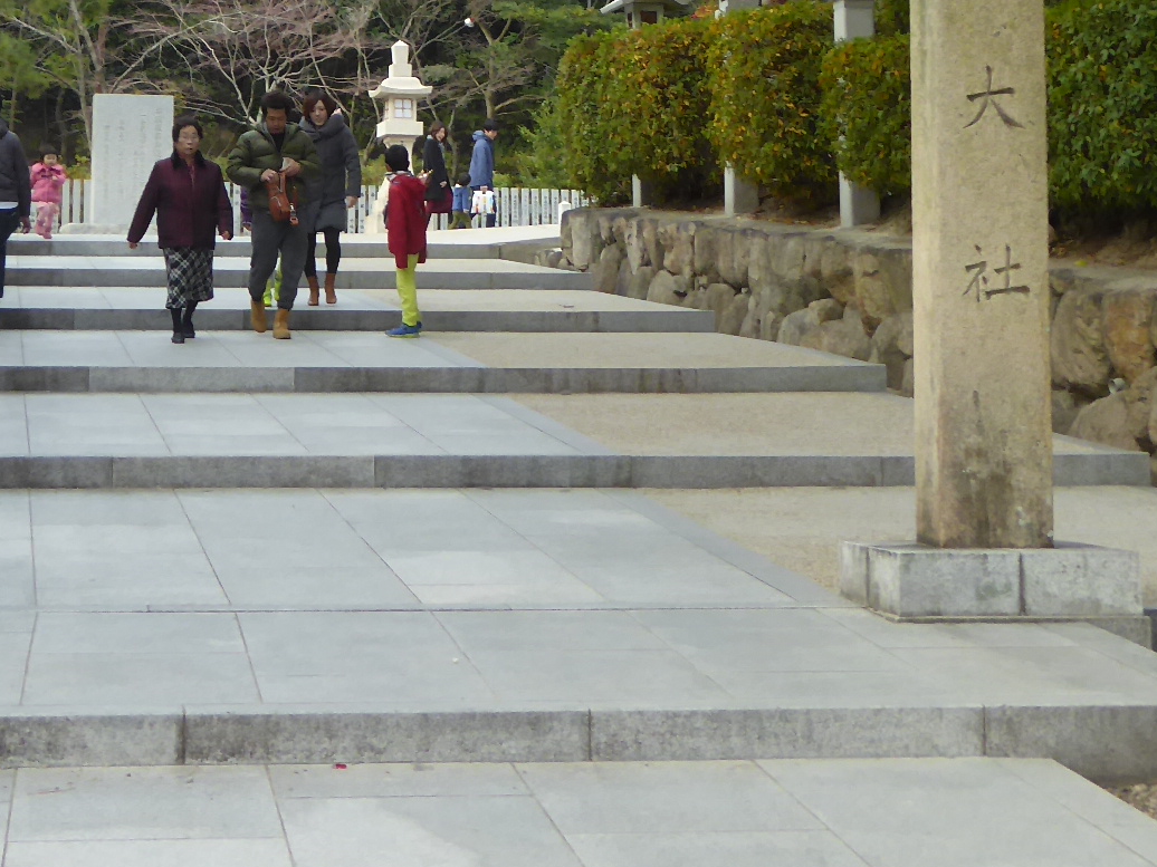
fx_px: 2975
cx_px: 402
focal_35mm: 89
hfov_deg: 21.9
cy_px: -18
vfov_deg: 16.2
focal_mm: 6.3
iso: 160
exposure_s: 1/250
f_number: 3.7
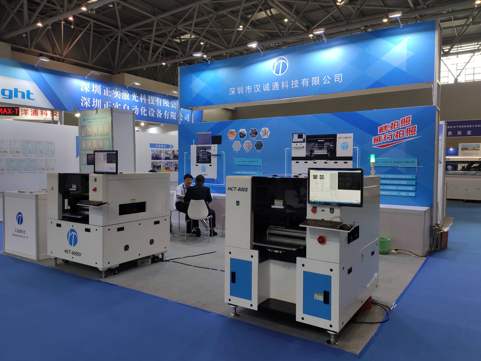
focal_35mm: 26
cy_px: 178
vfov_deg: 53.1
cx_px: 246
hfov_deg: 67.3
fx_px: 361
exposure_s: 1/100
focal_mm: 4.74
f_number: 1.79
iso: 208
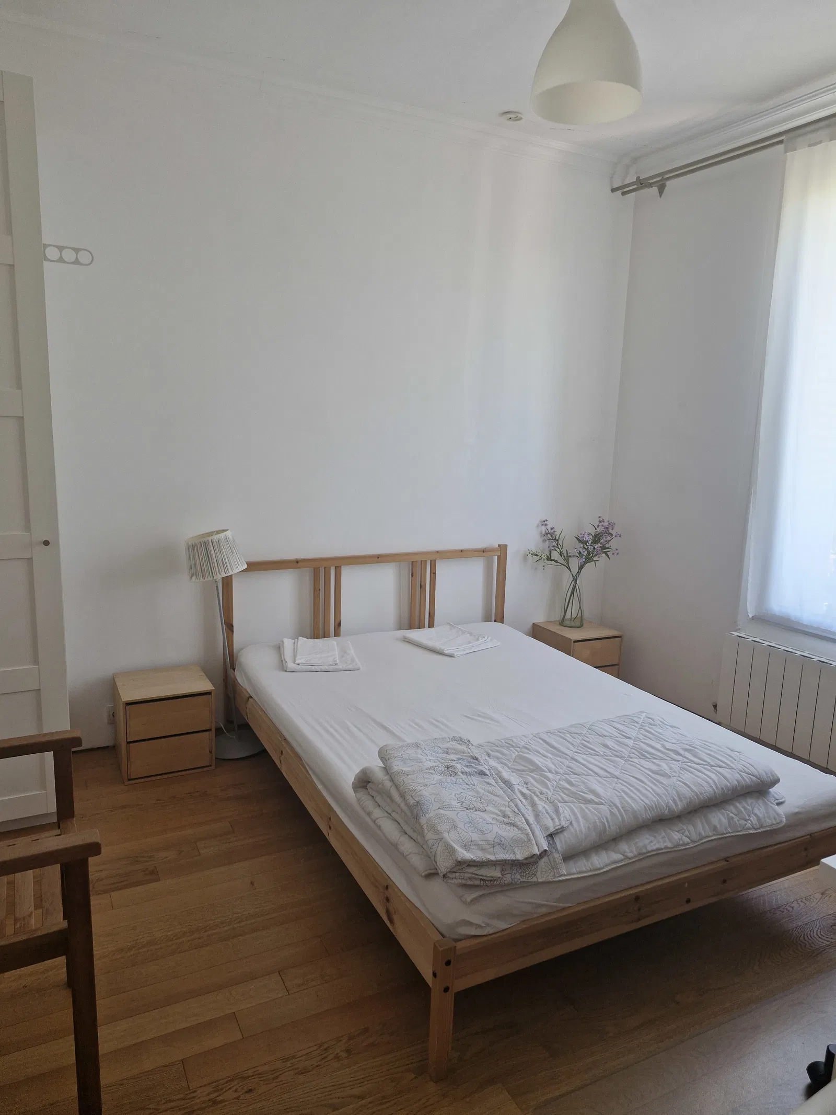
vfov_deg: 73.9
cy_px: 558
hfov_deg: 58.9
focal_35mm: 23
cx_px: 418
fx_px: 741
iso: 160
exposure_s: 1/180
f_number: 1.8
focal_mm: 5.54
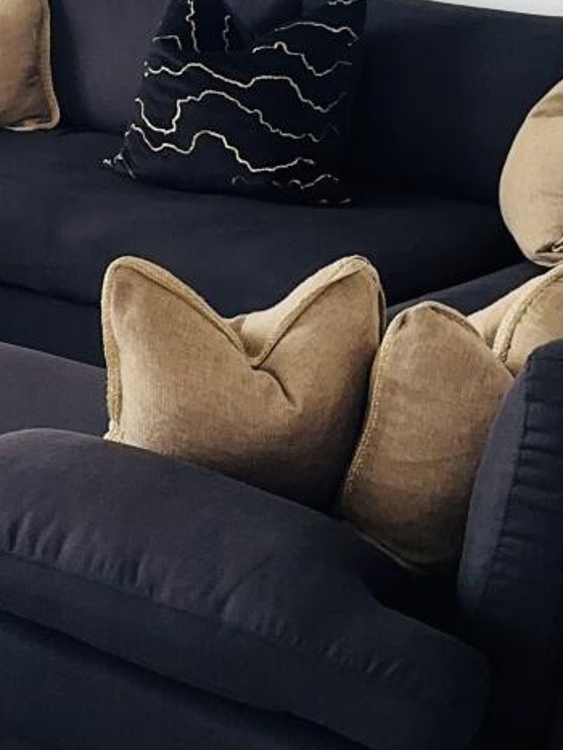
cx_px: 66
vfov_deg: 18.4
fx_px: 2232
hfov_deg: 14.2
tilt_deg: -8.7
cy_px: -47
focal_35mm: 103
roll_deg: -1.6
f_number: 1.78
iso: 125
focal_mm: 6.86
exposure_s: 1/60
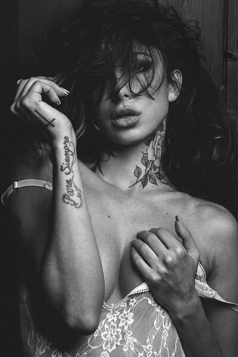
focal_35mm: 90
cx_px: 119
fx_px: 892
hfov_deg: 15.2
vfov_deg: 22.6
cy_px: 178
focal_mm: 60
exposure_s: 1/200
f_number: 5.6
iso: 400
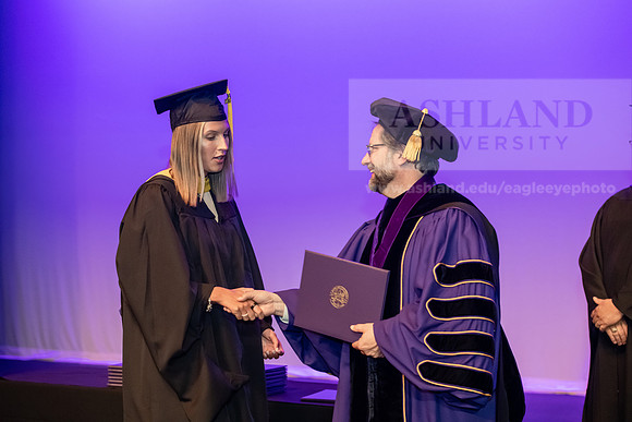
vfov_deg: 19.5
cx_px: 316
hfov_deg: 28.8
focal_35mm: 70
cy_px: 211
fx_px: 1229
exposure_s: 1/200
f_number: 4
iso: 3200
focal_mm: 70
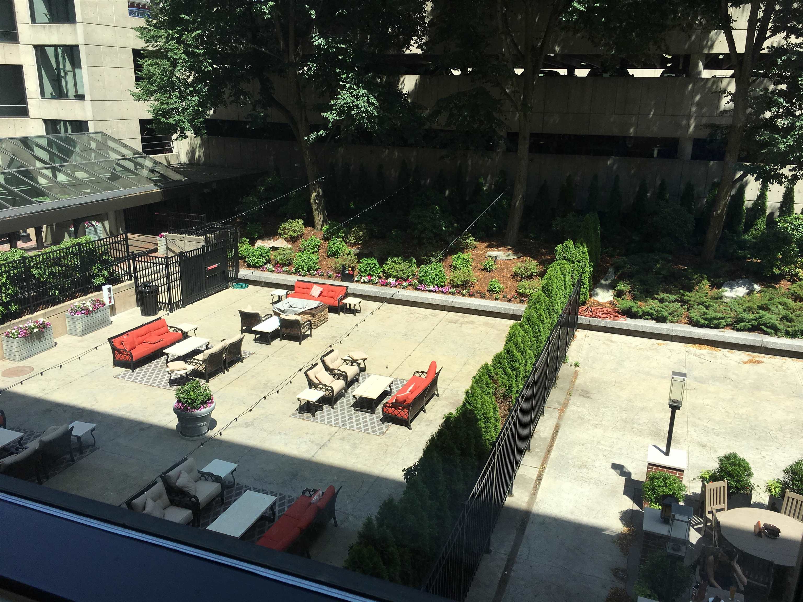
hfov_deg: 61.7
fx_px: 673
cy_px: 301
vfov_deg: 48.2
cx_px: 402
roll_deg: -1.1
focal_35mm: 29
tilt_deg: -17.2
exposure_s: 1/1012
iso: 25
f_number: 2.2
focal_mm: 4.15
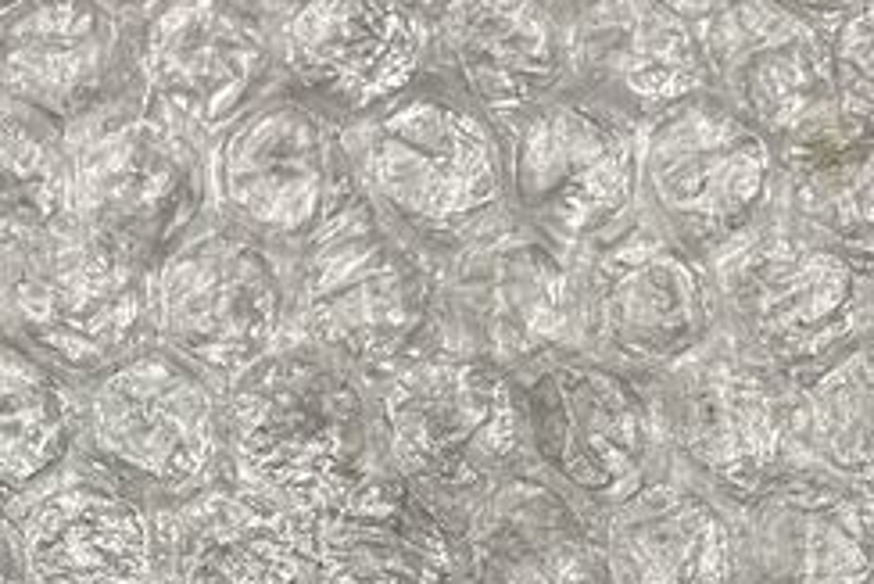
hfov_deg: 26.2
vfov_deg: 17.9
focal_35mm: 71
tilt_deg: -80.9
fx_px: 1725
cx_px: -93
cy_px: 770
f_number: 1.6
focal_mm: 5.1
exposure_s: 1/50
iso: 100
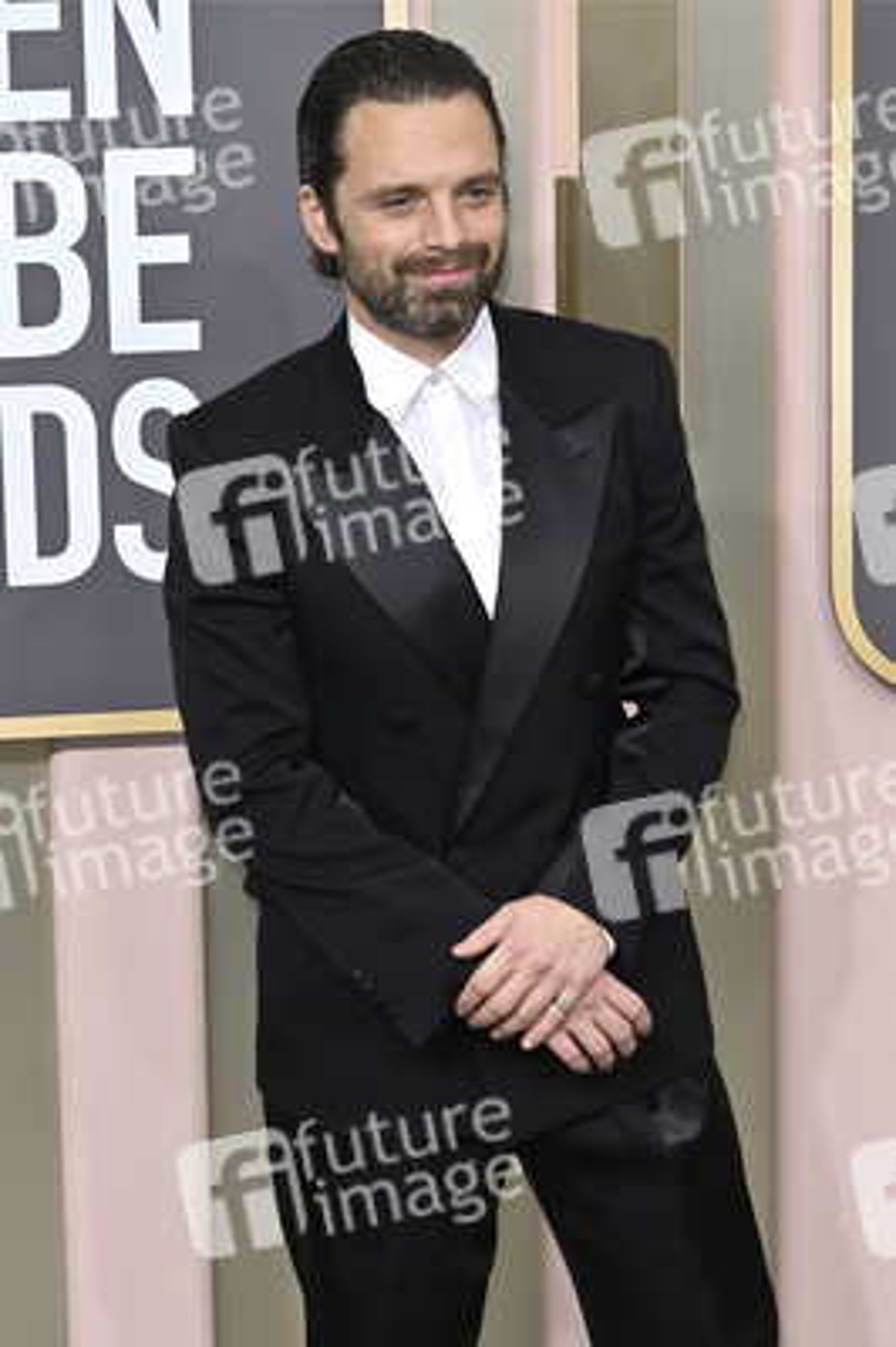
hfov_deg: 16.6
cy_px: 674
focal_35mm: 82
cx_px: 448
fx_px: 3066
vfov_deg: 24.8
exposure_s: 1/200
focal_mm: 82
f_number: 8
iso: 320
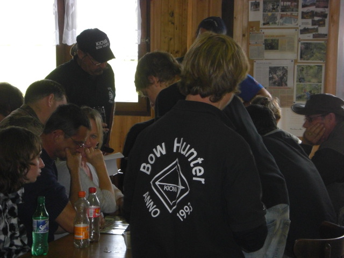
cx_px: 172
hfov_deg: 18.9
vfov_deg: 14.2
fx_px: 1034
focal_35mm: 104
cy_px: 129
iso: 200
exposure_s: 1/60
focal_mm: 17.3
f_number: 4.2
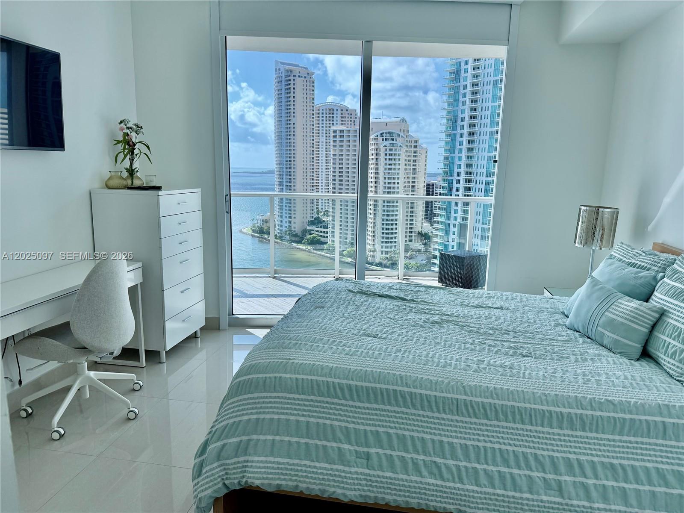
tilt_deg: -10.6
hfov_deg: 71.6
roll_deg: -0.5
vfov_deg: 56.8
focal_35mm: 24
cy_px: 256
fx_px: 474
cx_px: 342
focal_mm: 6.76
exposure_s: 1/2801
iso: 100
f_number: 1.78
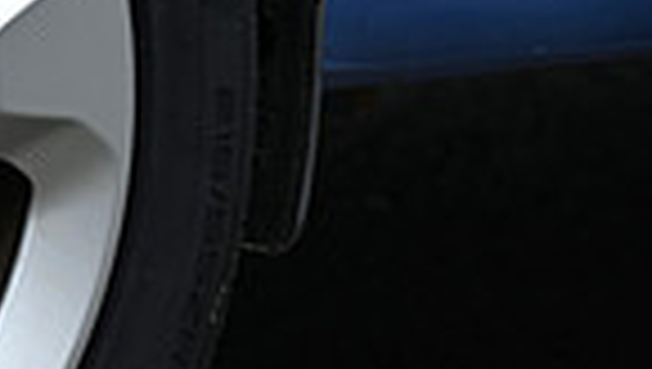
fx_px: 14454
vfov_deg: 1.5
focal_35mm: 835
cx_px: 1246
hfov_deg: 2.6
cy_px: -207
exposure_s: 1/1000
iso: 320
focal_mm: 200
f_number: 5
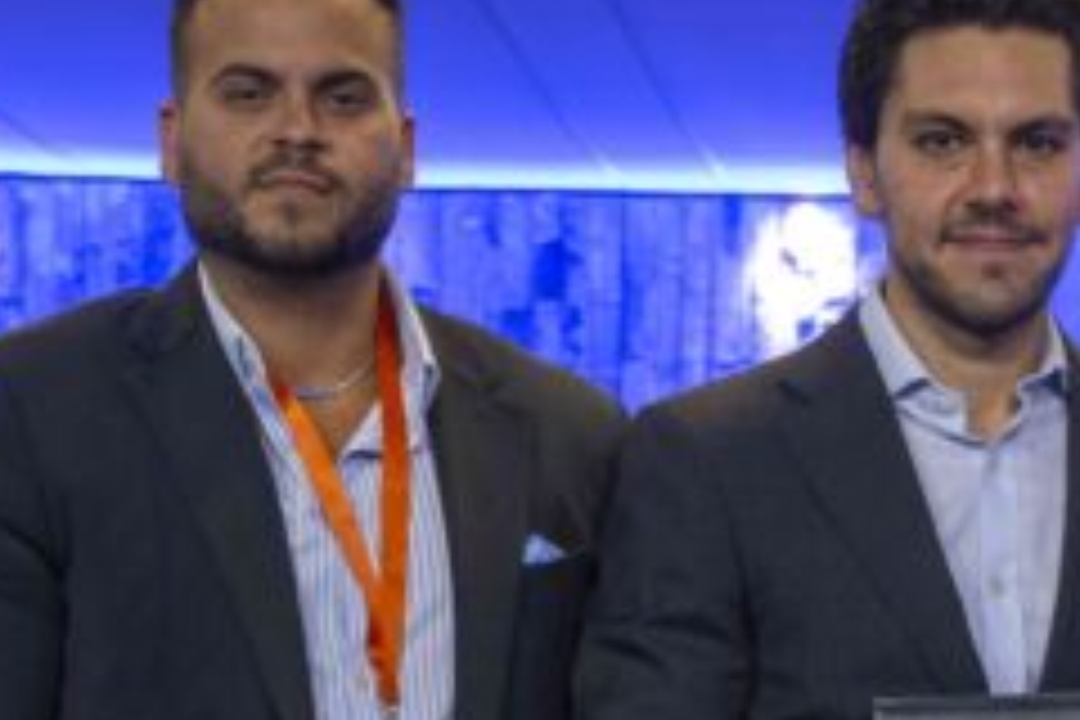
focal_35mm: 179
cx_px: 1305
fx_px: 5370
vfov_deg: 7.5
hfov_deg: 11.3
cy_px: 1132
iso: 800
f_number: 4
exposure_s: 1/60
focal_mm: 42
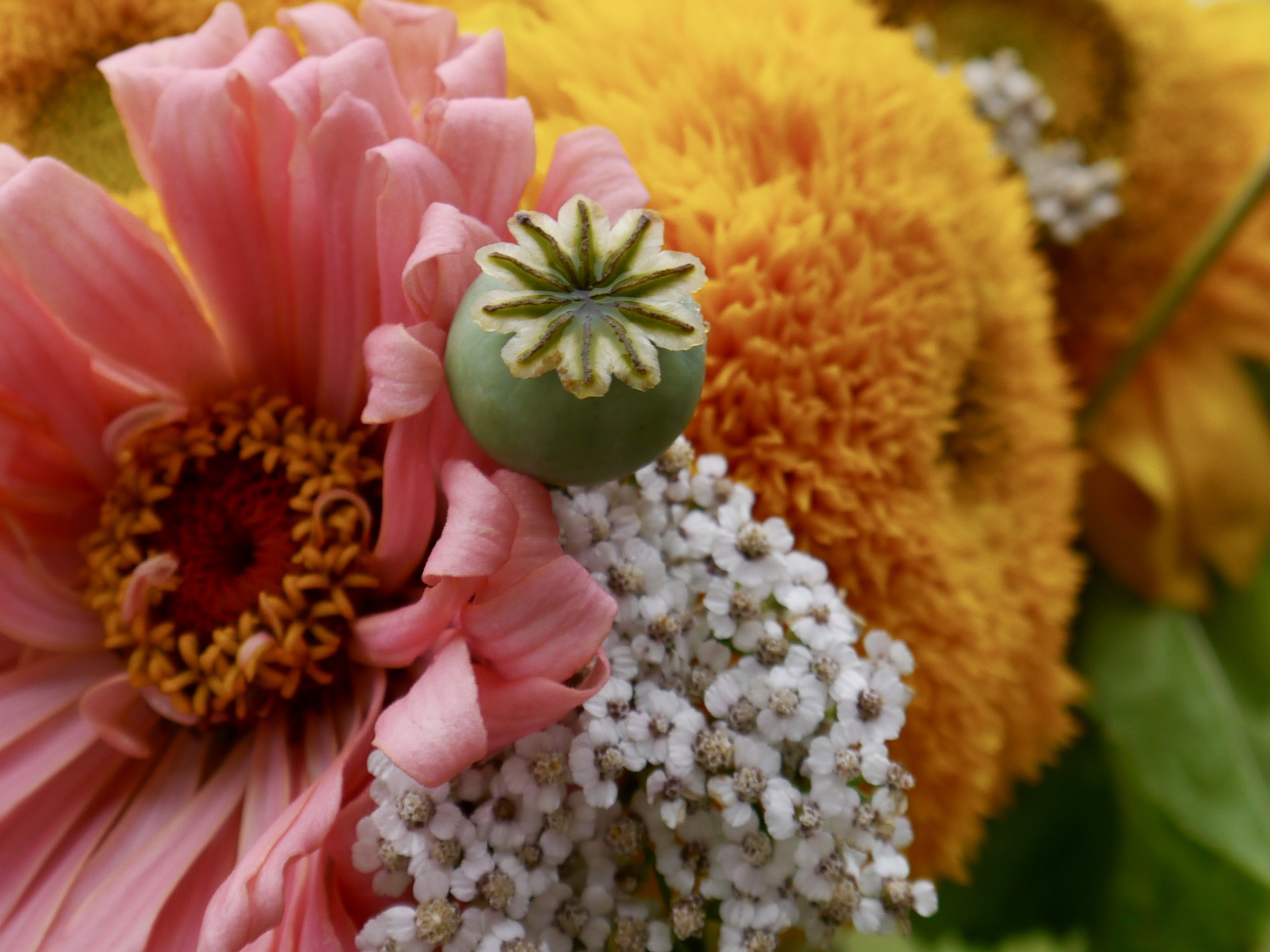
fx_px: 3082
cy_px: 202
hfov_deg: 23.3
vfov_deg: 17.4
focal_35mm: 84
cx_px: 627
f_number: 5
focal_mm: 23
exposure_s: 1/125
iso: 160
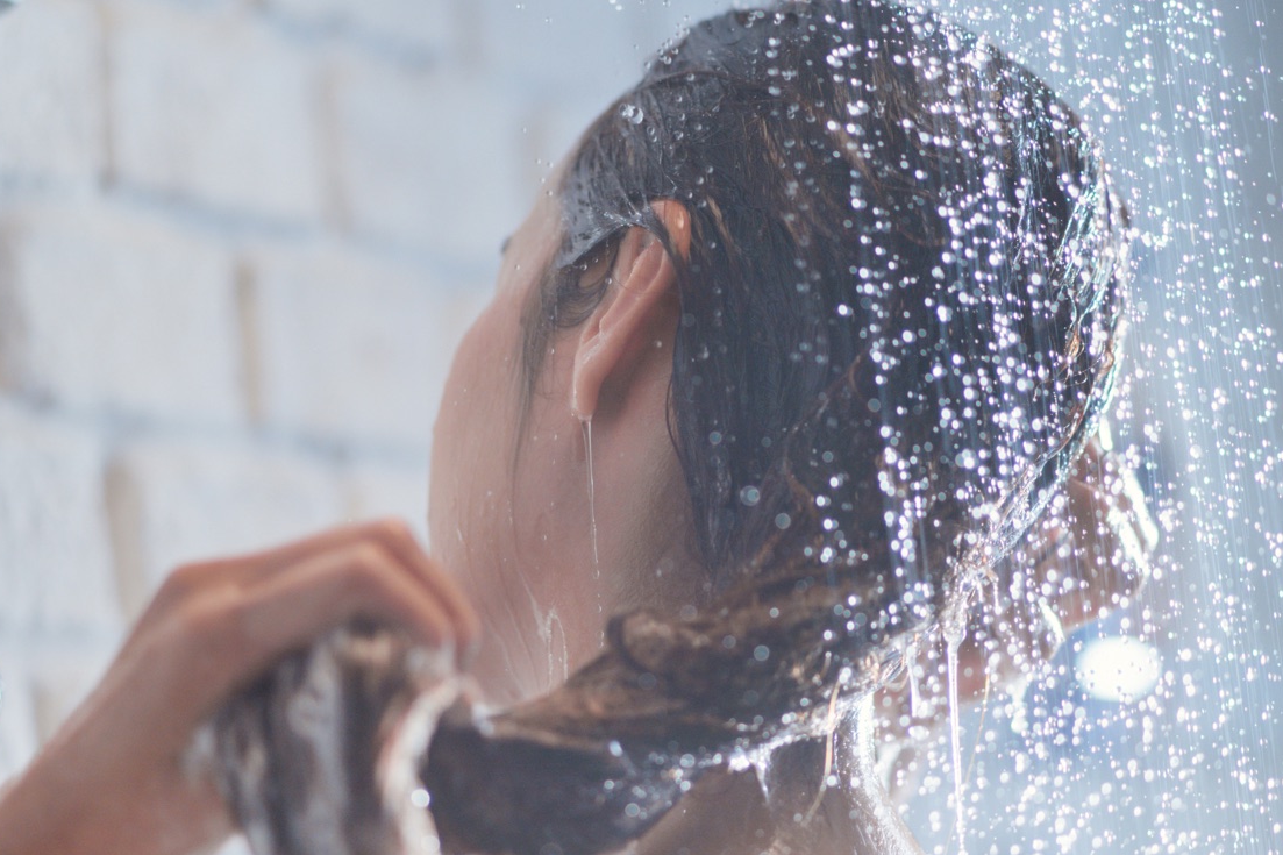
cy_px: 540
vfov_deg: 9.3
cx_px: 635
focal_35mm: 148
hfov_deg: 13.9
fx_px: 5273
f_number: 1.8
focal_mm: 85
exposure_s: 1/100
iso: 200
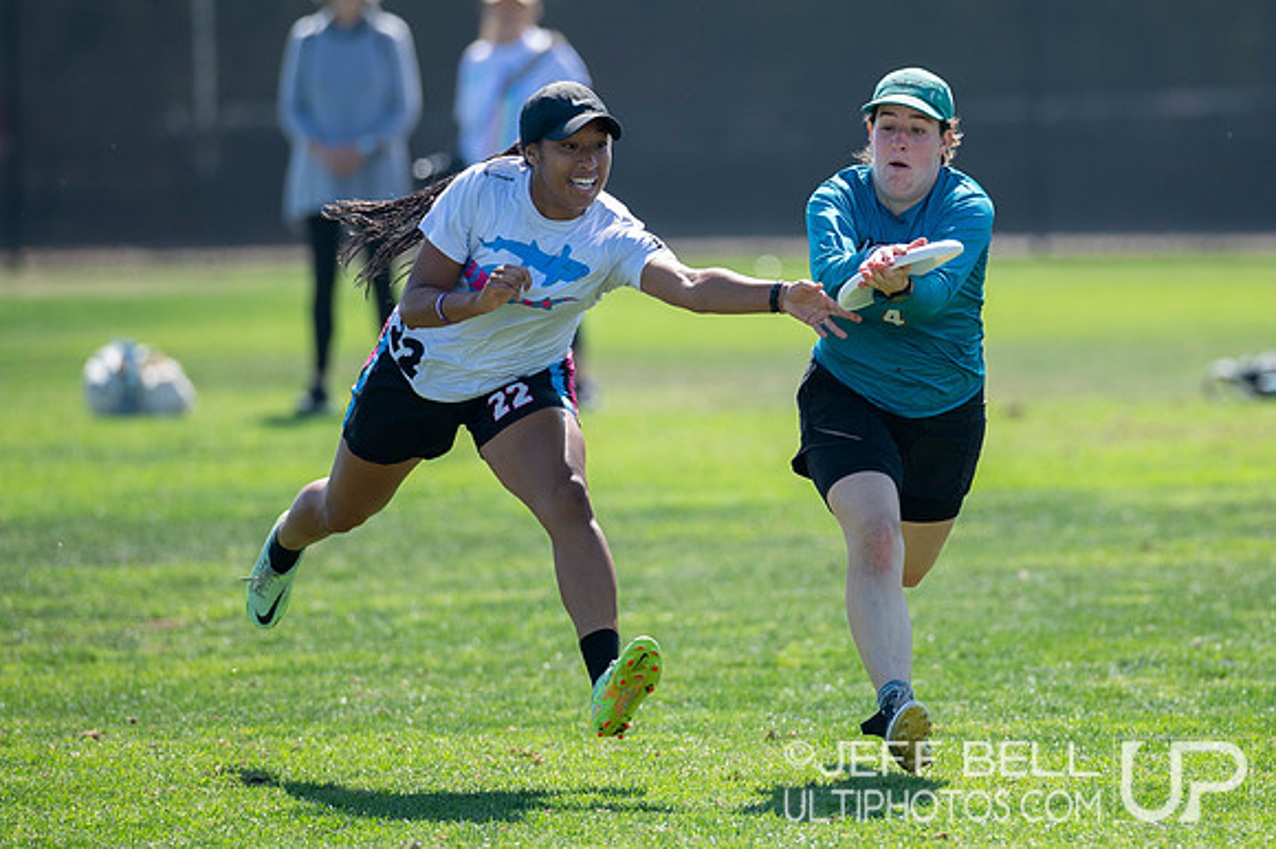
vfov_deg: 3.2
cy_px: 297
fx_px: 15014
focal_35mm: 424
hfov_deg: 4.9
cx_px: 849
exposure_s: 1/2000
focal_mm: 260
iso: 220
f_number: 3.2
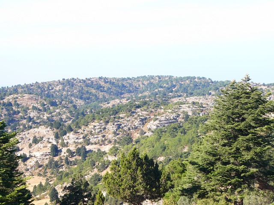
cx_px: 137
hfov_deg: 18.0
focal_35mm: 109
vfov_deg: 13.6
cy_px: 102
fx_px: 863
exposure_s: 1/250
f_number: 4
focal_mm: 18.1
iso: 50
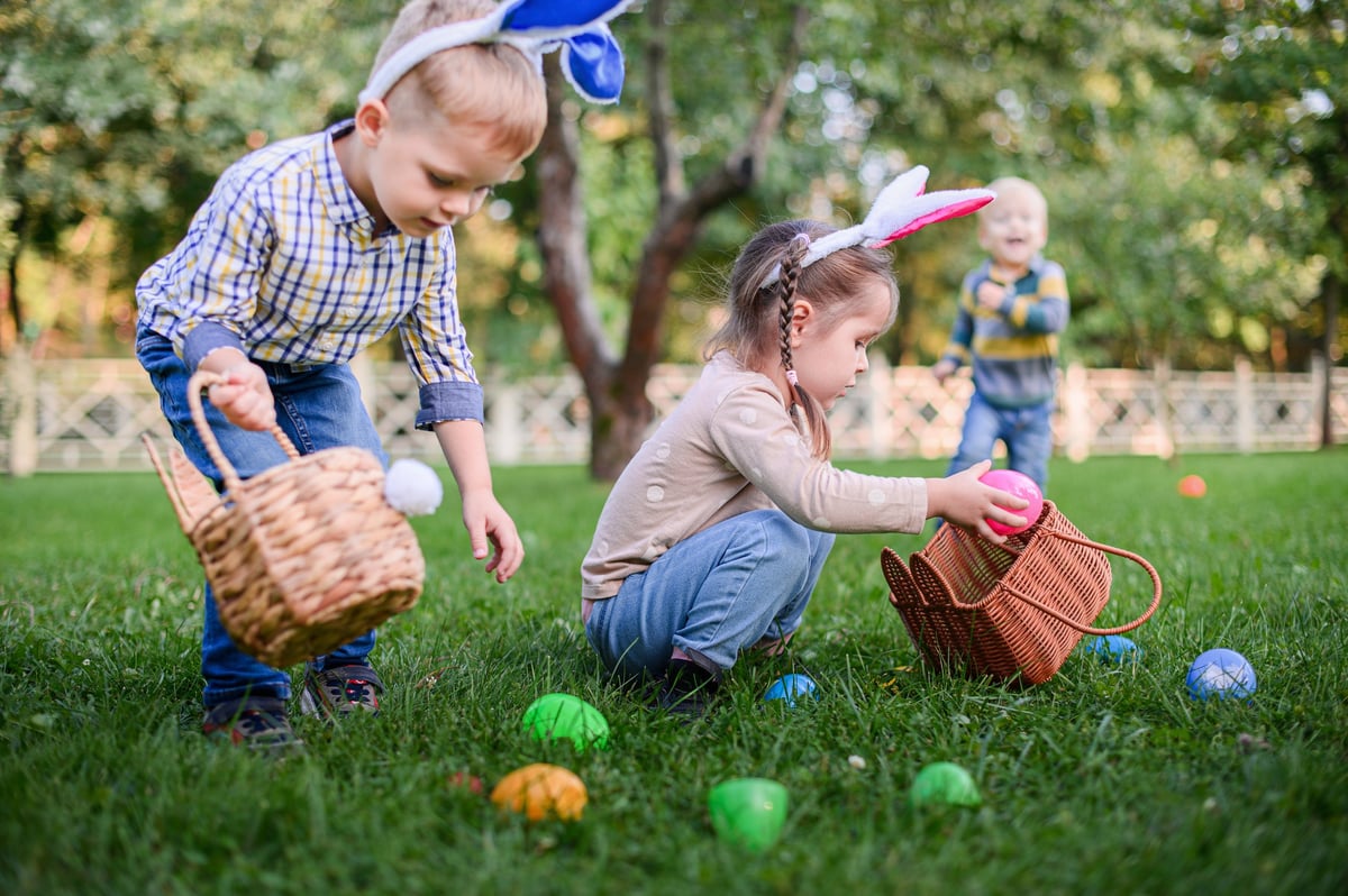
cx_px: 674
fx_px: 1871
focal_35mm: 50
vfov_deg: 26.9
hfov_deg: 39.6
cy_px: 448
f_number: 2.2
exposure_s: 1/500
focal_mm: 50
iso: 100
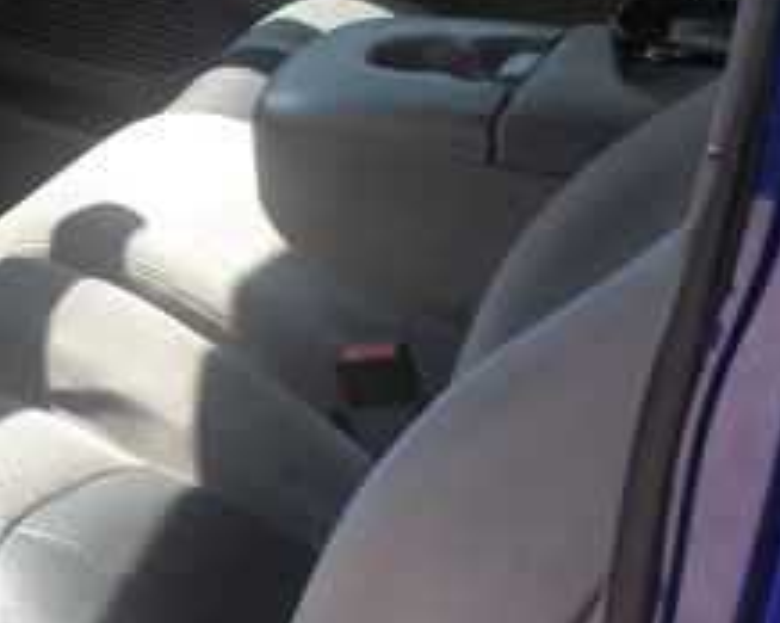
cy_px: 329
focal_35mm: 129
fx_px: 2975
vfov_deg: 11.9
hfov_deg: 14.1
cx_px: -351
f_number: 3.1
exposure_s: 1/250
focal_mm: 6.3
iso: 100
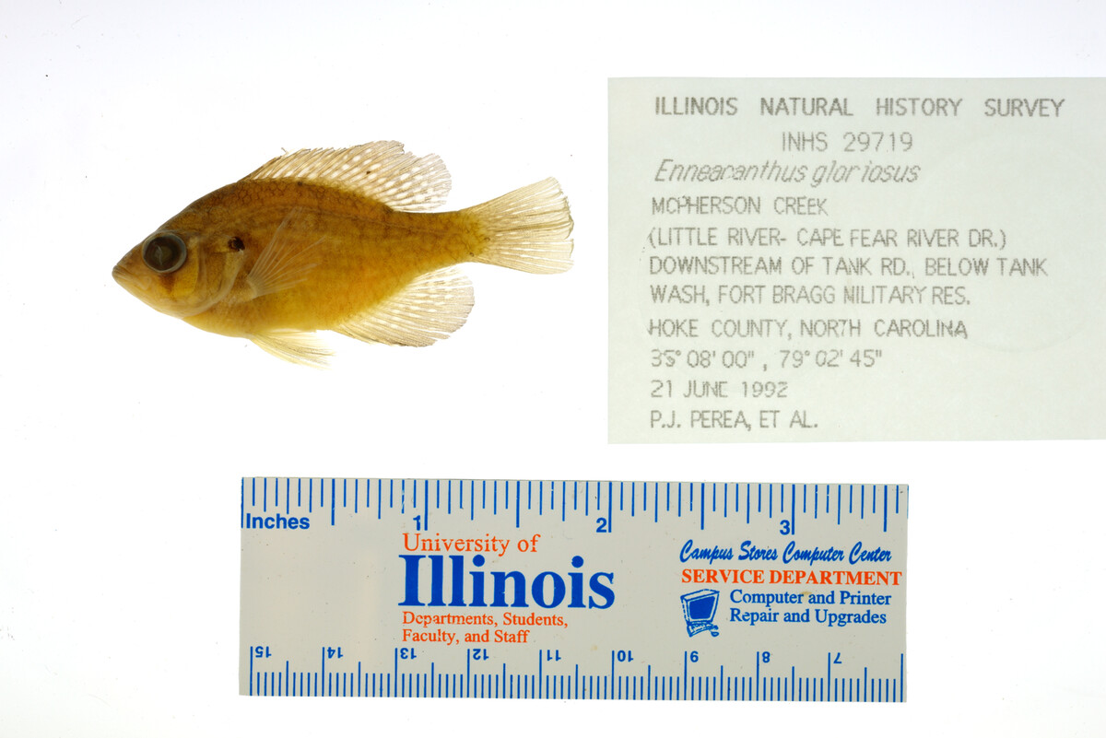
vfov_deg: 22.6
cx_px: 553
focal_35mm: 60
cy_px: 369
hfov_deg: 33.4
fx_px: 1844
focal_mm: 60
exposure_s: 1/250
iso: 100
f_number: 10
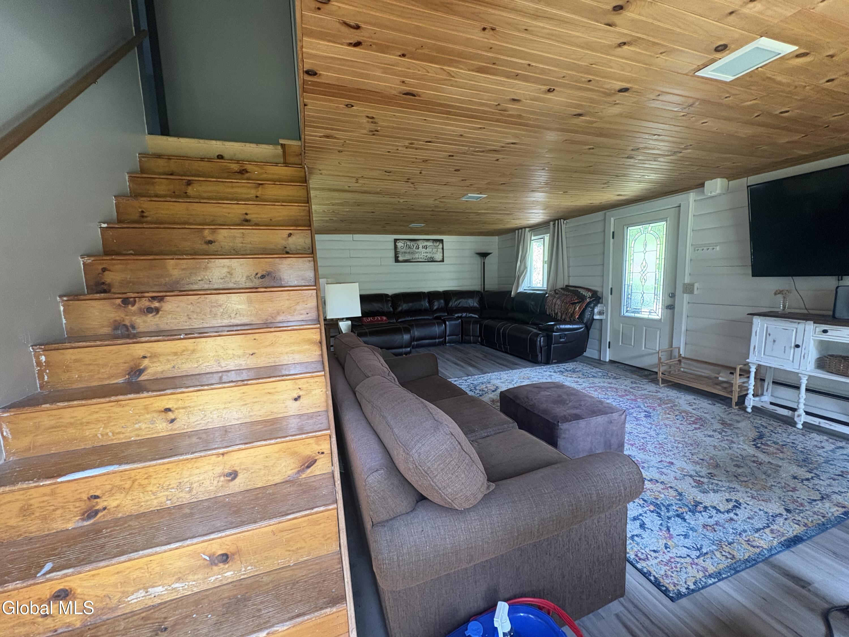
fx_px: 343
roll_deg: +2.6
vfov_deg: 85.7
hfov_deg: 102.1
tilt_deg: -7.9
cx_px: 424
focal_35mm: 14
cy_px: 318
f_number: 2.2
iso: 320
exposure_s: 1/60
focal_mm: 2.22
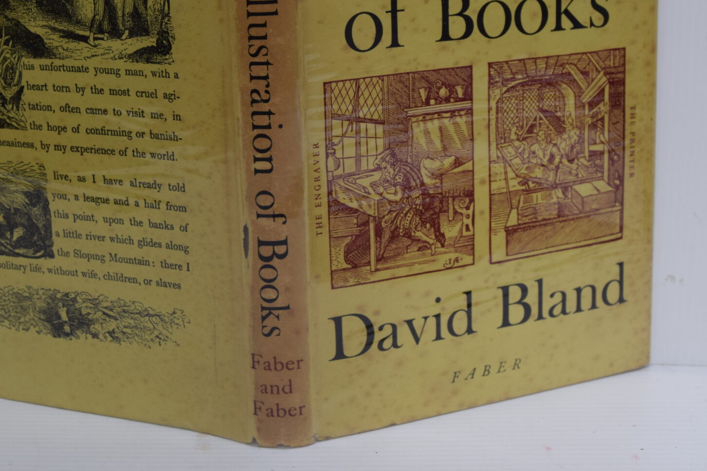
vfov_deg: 22.1
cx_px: 327
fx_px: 1195
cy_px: 120
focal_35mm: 61
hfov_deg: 32.9
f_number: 5.6
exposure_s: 1/125
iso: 400
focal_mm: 23
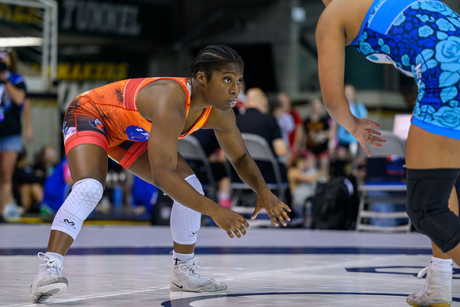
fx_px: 1751
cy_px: 159
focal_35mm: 137
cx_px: 199
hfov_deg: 15.0
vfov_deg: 10.0
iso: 3200
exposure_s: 1/800
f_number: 2.8
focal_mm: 120
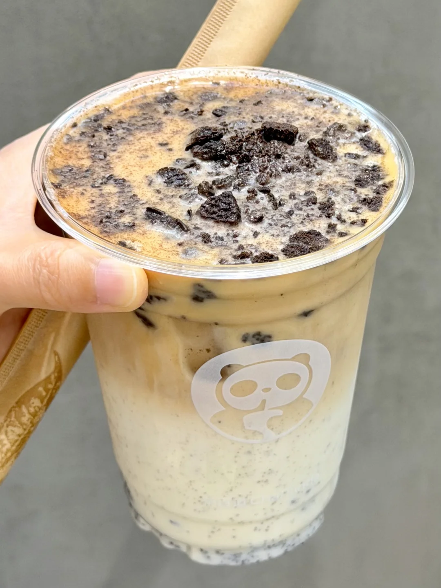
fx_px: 815
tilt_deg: -36.5
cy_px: 294
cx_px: 220
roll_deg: +0.7
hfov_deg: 30.3
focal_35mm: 48
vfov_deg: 39.7
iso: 100
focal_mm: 6.76
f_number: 1.78
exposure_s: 1/86
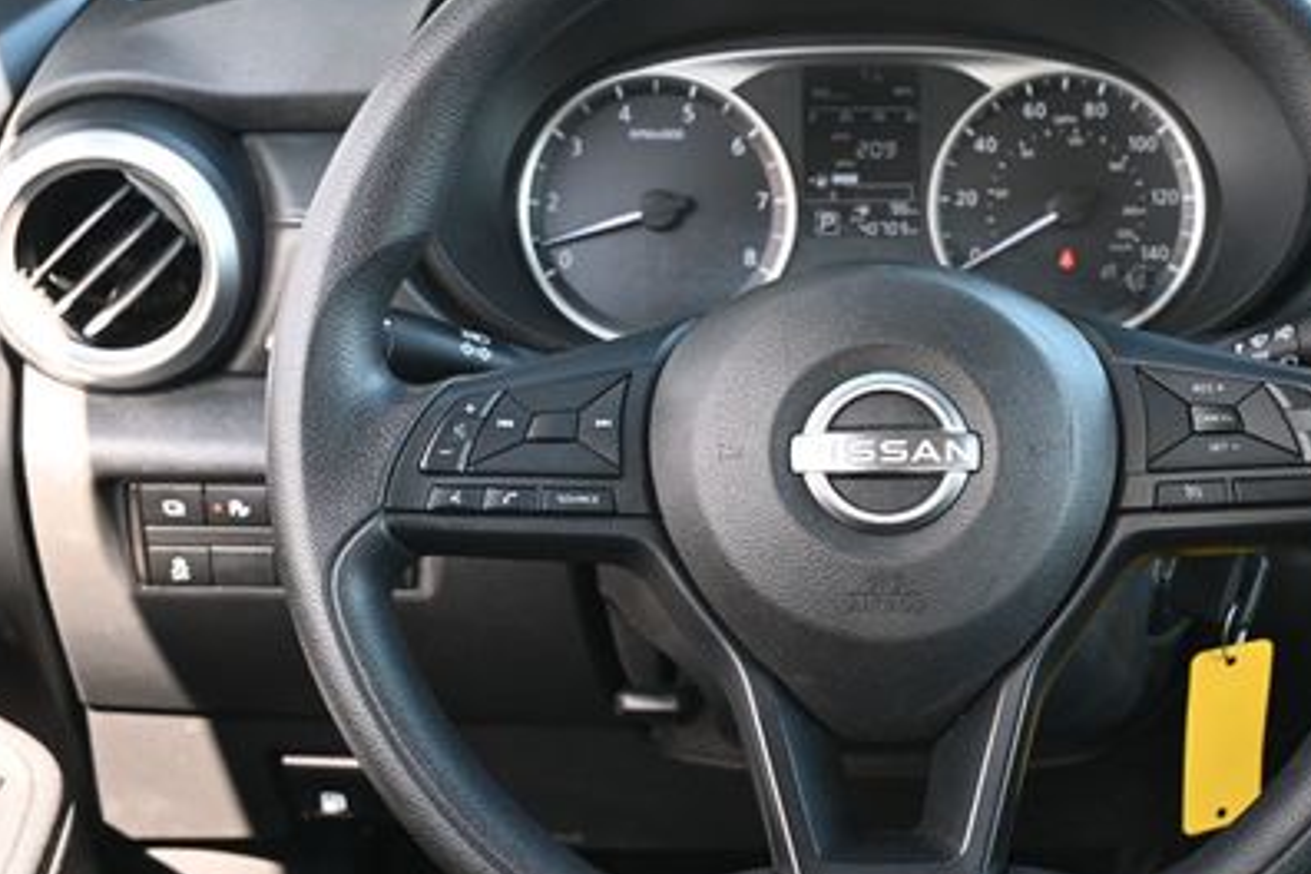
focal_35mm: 64
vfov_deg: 21.2
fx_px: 2338
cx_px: 884
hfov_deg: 31.1
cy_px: 414
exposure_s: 1/125
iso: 1100
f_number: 4.5
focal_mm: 26.5
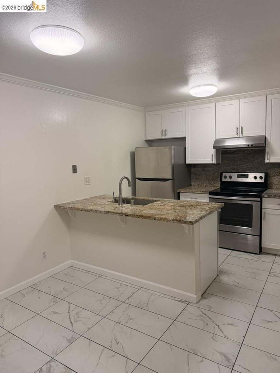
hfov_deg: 56.8
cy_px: 186
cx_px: 140
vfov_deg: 71.6
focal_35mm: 24
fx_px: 259
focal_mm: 6.76
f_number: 1.78
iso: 200
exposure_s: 1/150
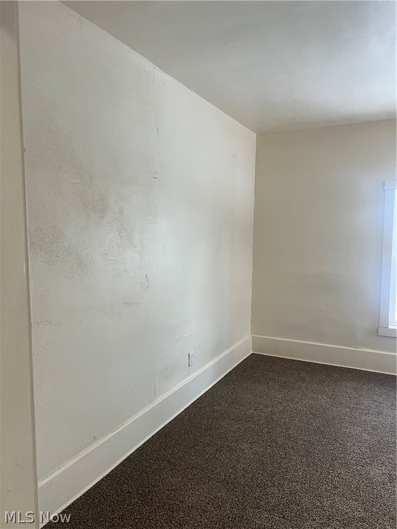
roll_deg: -0.5
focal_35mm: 26
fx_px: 398
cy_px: 264
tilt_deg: -5.6
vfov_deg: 67.3
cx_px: 198
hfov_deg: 53.1
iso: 80
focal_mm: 5.7
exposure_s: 1/60
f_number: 1.5
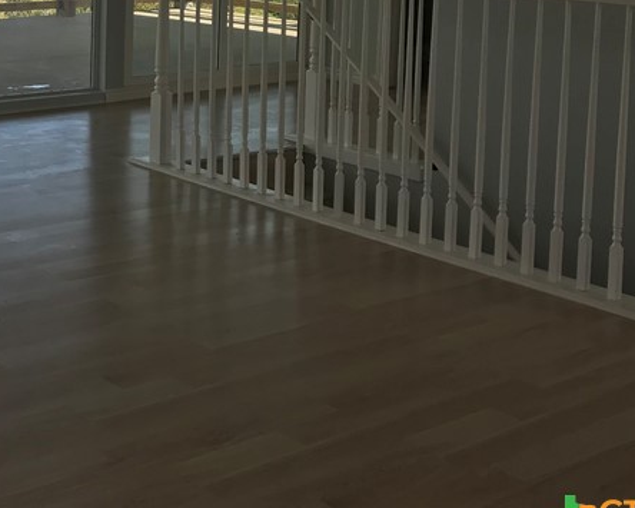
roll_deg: -1.5
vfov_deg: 23.3
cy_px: 16
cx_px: 30
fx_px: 1184
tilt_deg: -4.4
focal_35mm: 63
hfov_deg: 28.5
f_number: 1.8
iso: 20
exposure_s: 1/622
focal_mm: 3.99
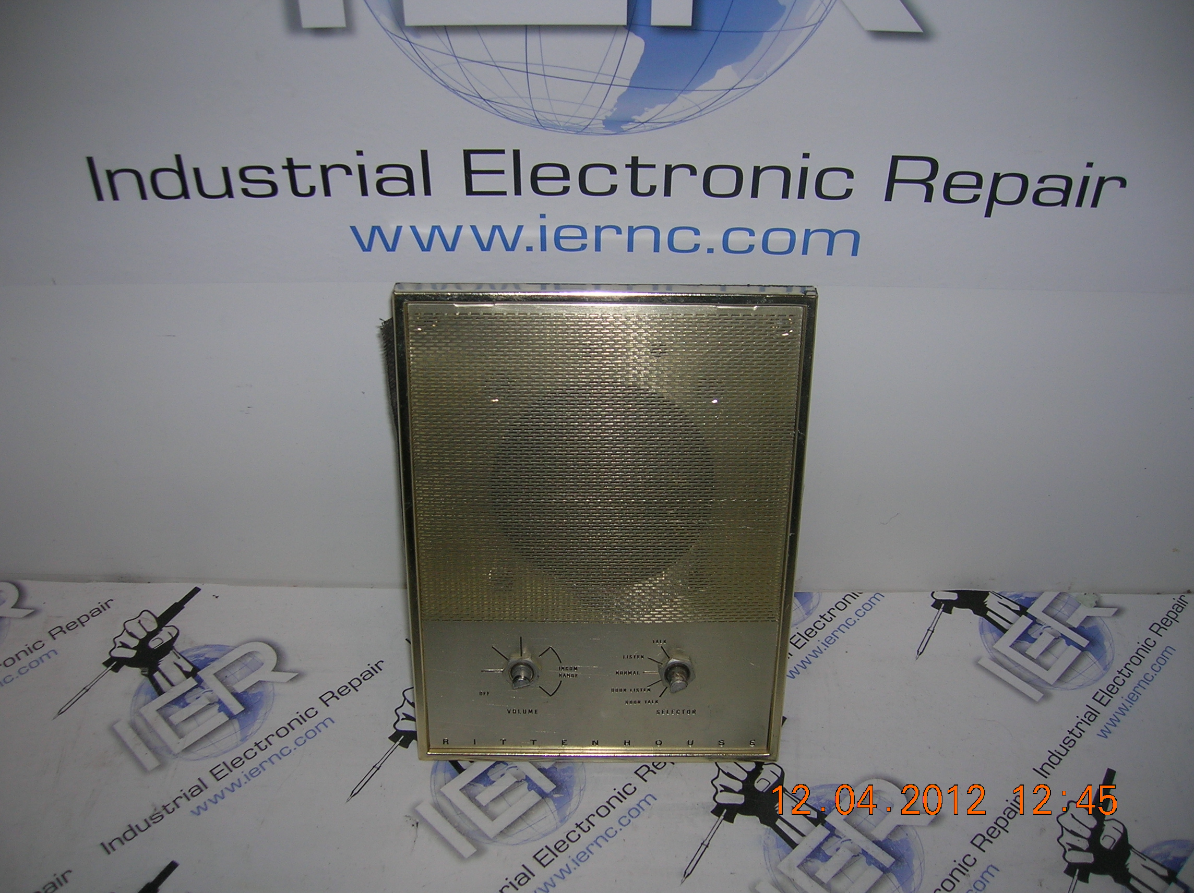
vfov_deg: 41.7
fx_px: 1172
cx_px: 597
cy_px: 446
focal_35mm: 34
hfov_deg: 54.0
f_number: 2.9
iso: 50
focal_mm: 5.7
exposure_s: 1/60.1
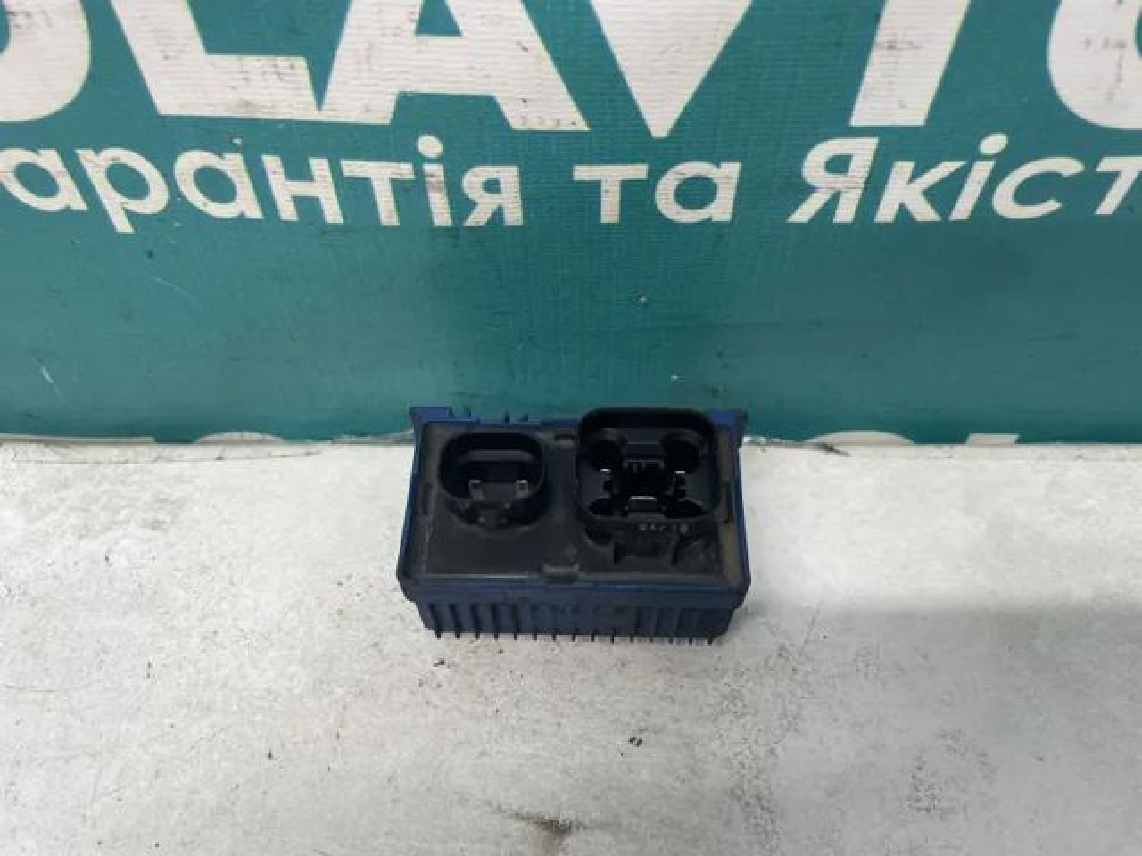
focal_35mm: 26
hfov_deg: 67.3
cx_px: 571
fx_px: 858
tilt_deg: -56.9
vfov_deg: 53.1
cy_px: 428
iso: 125
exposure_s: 1/100
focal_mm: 4.2
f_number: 1.6
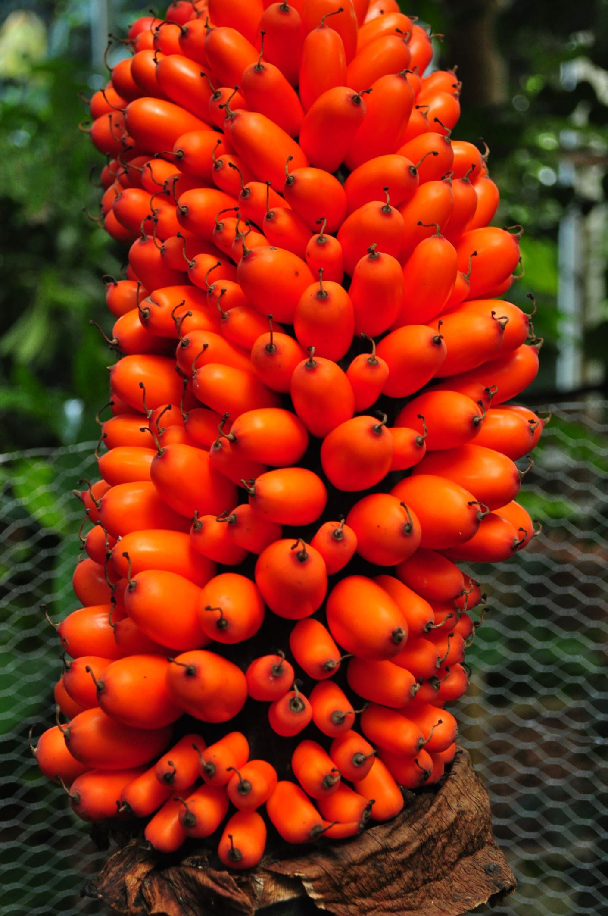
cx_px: 304
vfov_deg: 35.1
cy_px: 458
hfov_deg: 23.7
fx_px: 1448
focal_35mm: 57
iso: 1250
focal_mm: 38
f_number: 5.6
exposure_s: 1/50
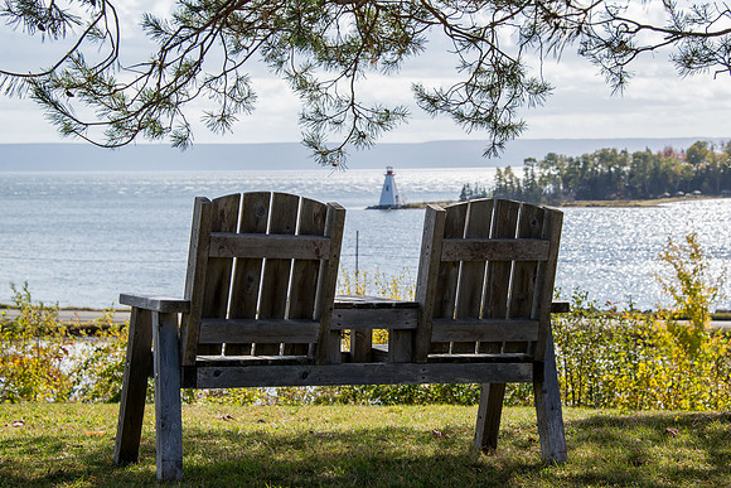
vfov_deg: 16.1
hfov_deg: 23.9
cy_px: 239
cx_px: 393
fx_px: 1724
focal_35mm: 85
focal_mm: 78
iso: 400
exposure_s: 1/800
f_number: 8
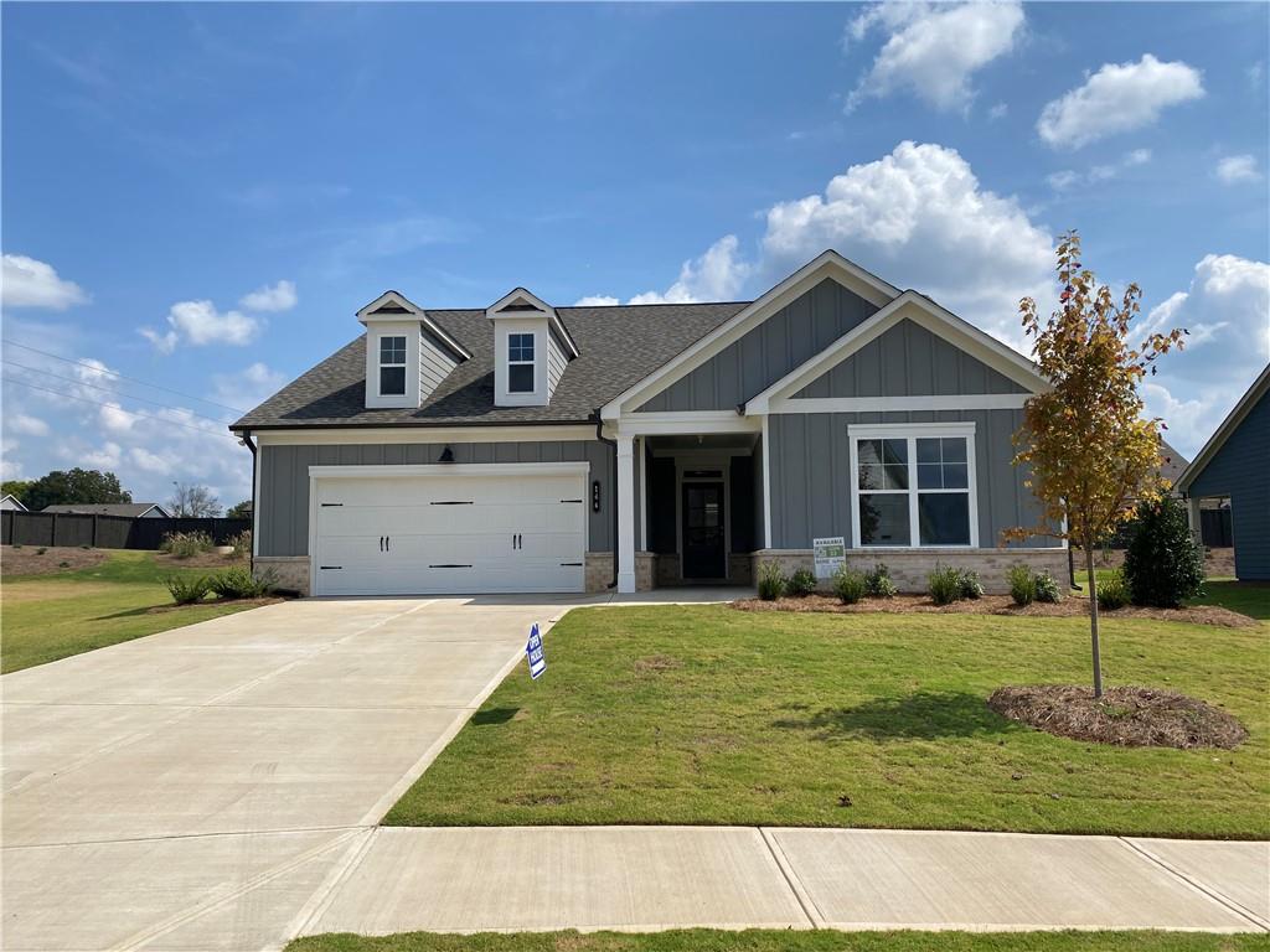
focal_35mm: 26
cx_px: 635
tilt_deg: +5.5
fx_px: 954
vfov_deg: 53.1
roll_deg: +0.4
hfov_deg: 67.3
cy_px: 476
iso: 32
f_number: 1.8
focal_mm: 4.25
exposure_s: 1/5025
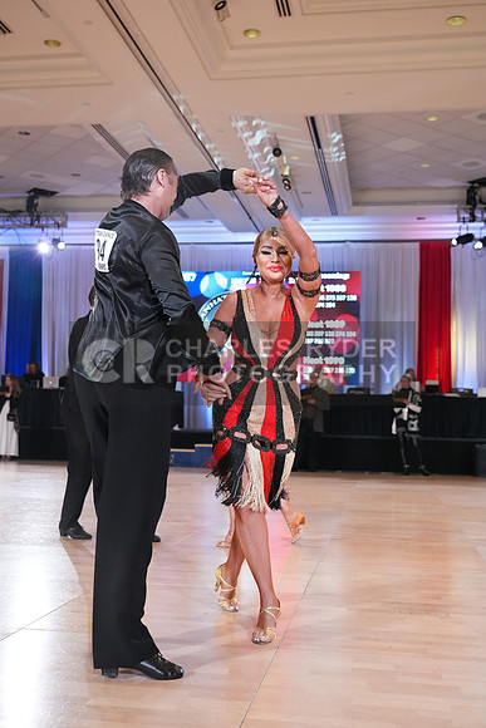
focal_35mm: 39
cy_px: 364
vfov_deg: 49.5
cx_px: 243
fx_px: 789
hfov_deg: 34.2
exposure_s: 1/500
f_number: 4
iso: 4000
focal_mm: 39
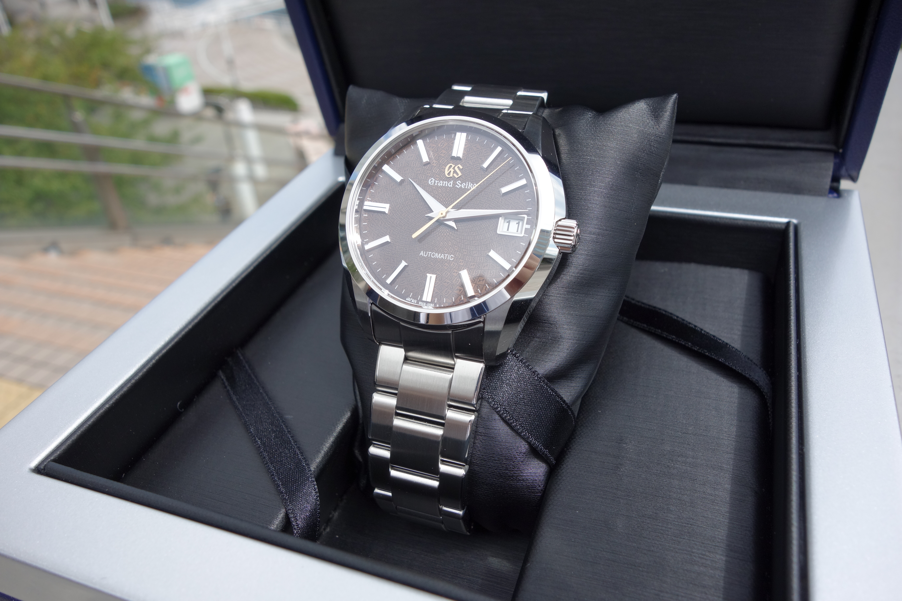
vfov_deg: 46.4
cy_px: 300
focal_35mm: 28
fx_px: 702
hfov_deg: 65.5
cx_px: 451
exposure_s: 1/320
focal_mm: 10.4
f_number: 5.6
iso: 125
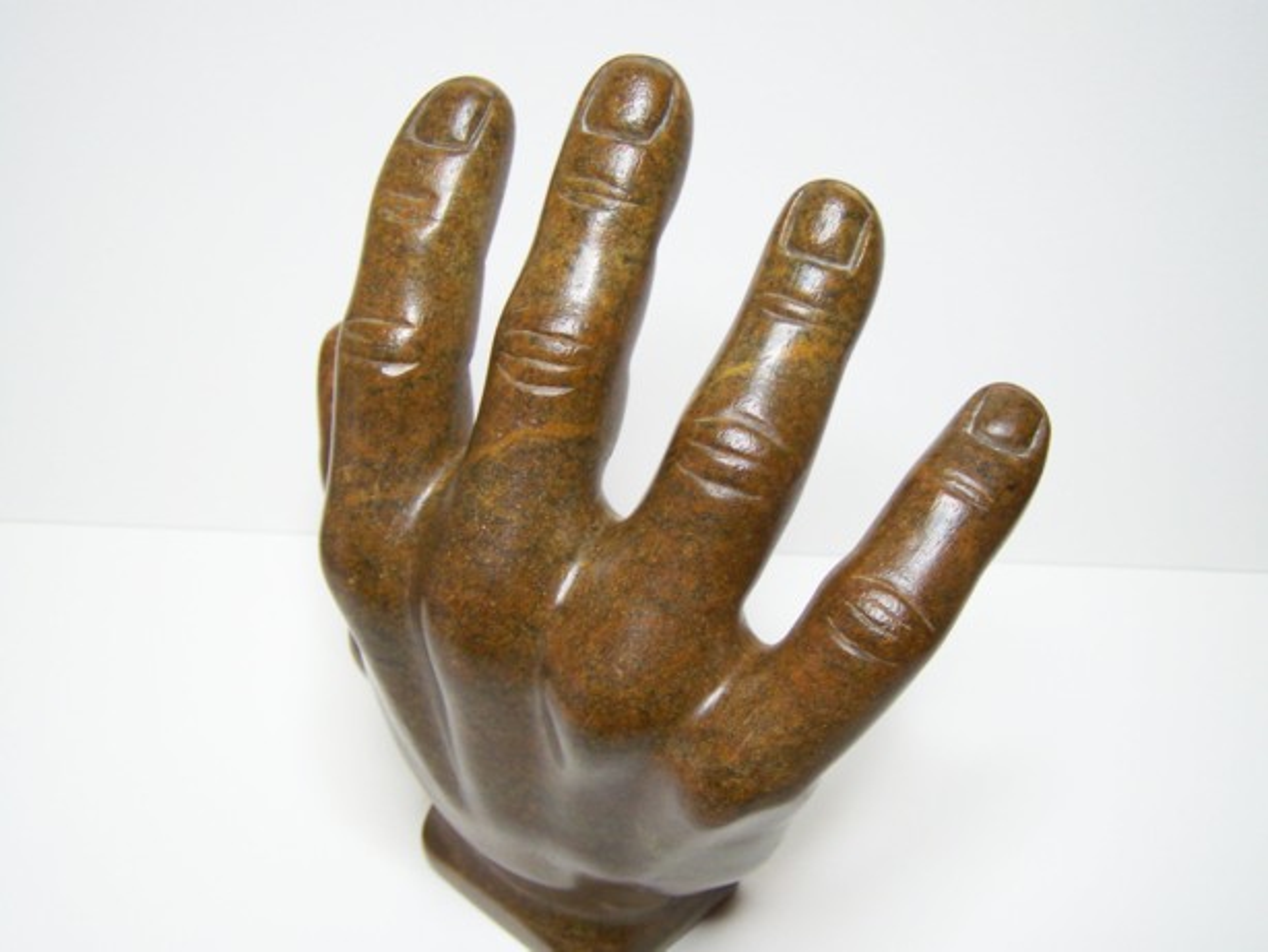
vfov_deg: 33.6
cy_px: 476
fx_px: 1576
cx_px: 634
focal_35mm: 43
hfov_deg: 43.8
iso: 160
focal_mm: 7.1
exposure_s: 1/15
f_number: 2.9
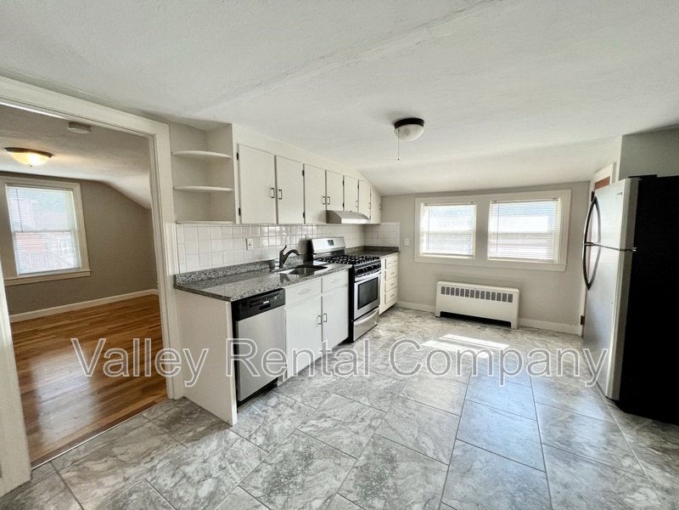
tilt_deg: -6.7
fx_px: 255
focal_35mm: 13
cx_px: 340
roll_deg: +0.5
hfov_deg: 106.2
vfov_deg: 89.9
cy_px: 255
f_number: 1.8
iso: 100
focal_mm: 1.57
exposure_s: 1/120
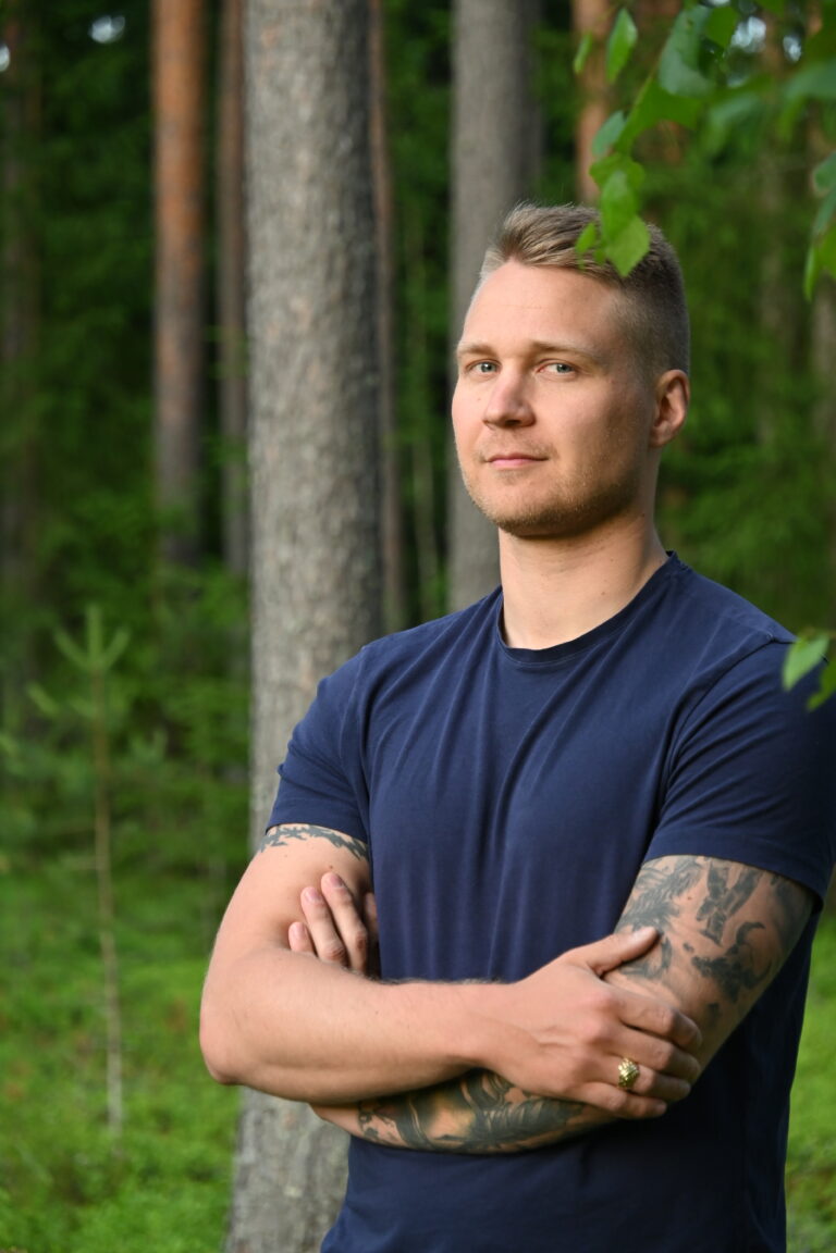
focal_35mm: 154
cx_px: 418
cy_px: 626
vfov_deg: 13.3
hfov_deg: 8.9
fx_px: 5381
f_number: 5.3
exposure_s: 1/125
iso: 560
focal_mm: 103
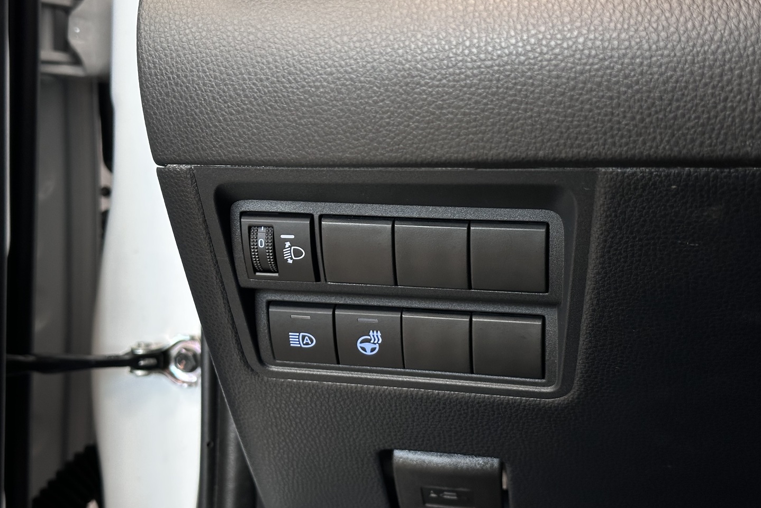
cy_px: 268
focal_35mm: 50
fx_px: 1057
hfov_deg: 39.6
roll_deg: +0.6
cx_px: 380
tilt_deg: -8.6
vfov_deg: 27.0
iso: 400
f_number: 1.78
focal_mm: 6.86
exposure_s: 1/33
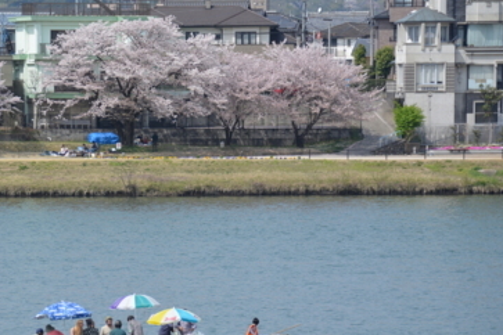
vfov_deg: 4.3
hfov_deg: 6.4
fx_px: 4499
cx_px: 119
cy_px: 180
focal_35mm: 322
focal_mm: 130
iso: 100
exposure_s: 1/400
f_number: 6
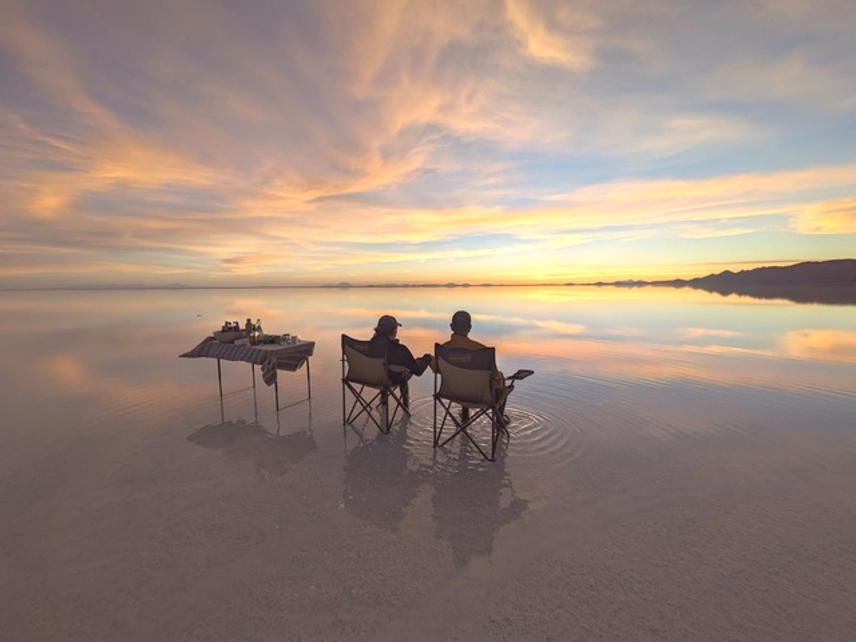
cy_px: 321
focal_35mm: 14
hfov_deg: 102.1
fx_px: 346
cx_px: 428
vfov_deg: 85.7
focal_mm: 1.83
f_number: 2.2
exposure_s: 1/641
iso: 48
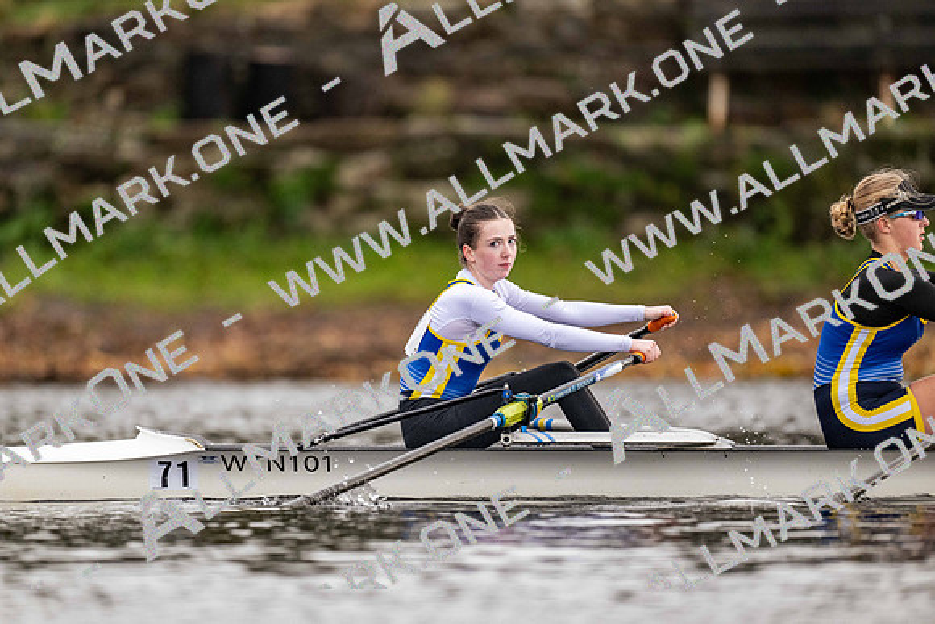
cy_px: 312
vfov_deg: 2.3
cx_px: 468
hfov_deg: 3.4
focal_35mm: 600
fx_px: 15586
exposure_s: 1/2500
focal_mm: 600
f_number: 4
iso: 2200
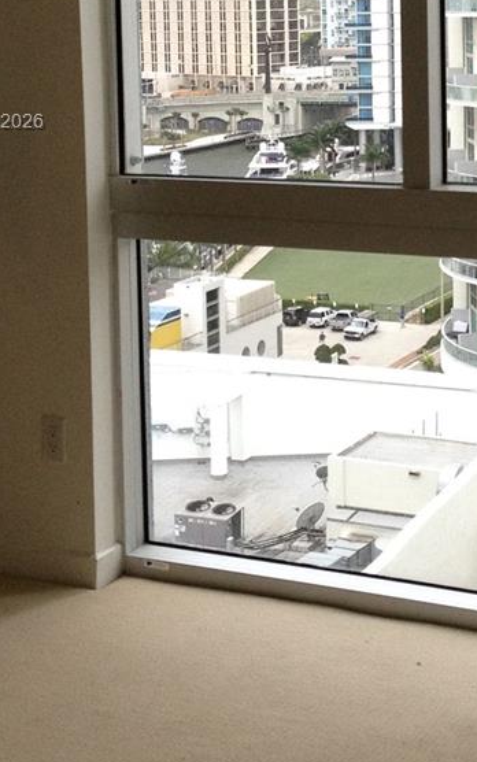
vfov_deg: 25.3
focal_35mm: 80
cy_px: 123
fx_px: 1662
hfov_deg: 16.2
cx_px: 407
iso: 125
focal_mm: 4.28
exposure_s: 1/120
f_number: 2.4
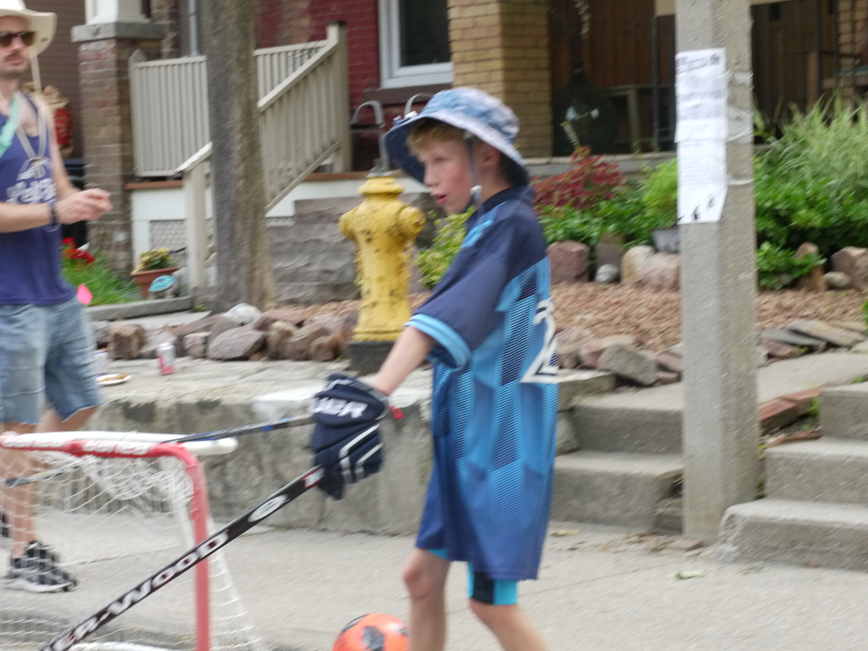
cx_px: 434
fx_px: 2558
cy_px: 326
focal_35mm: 102
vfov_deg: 14.5
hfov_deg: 19.3
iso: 800
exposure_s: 1/100
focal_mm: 51
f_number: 14
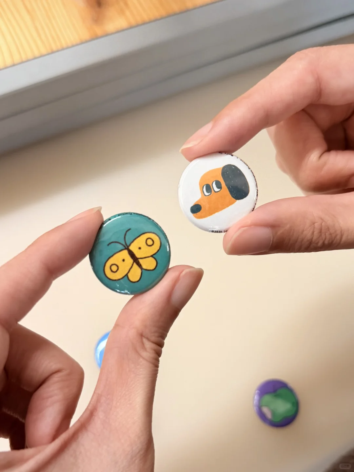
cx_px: 177
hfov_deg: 56.8
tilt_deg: -69.3
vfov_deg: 71.6
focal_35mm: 24
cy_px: 236
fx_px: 327
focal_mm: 6.76
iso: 200
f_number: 1.78
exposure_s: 1/60
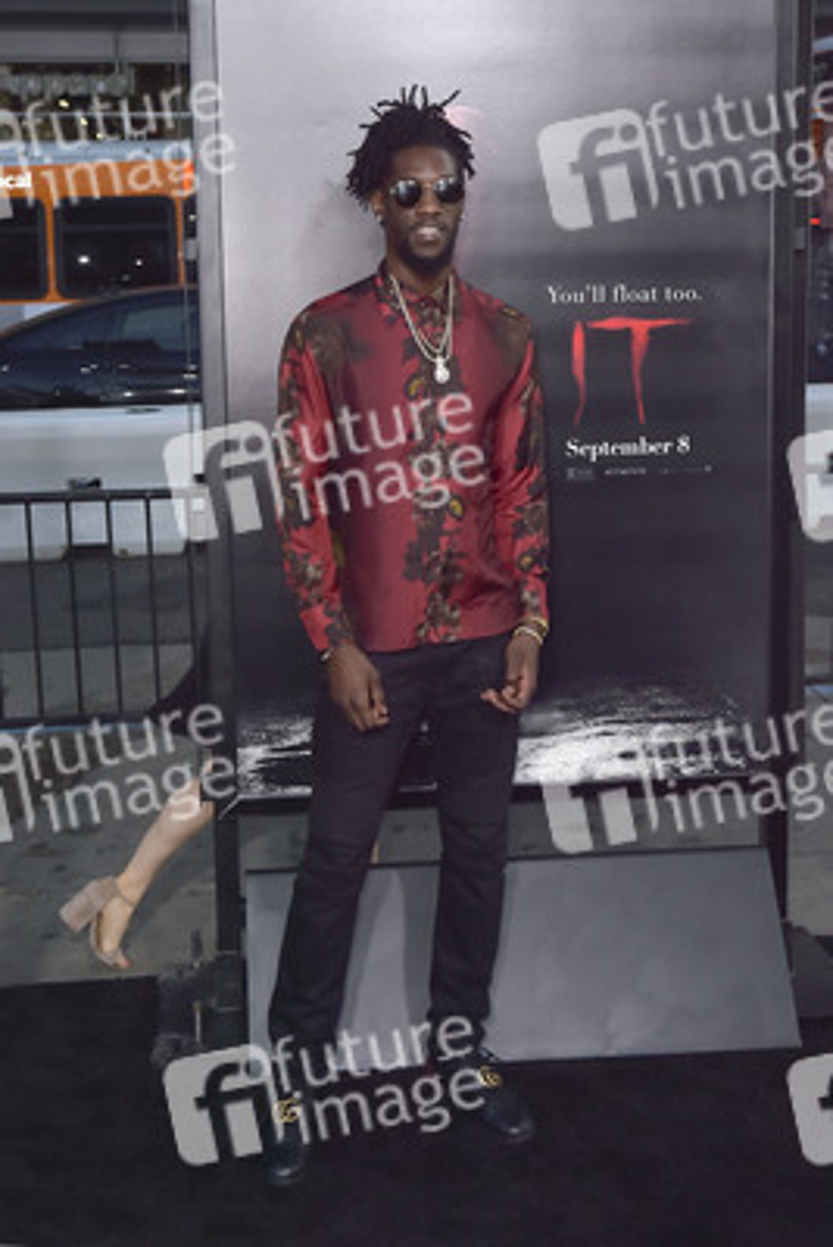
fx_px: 1318
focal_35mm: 38
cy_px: 624
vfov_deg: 50.7
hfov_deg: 35.1
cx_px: 416
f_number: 6.3
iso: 640
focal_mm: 38
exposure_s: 1/320
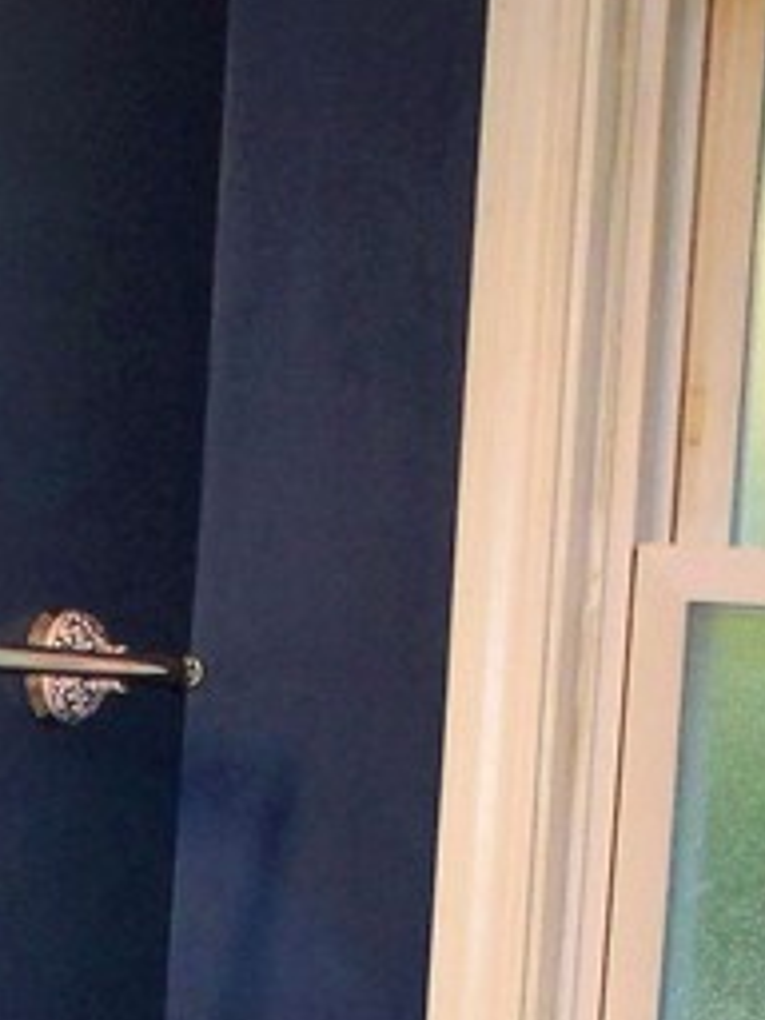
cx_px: -227
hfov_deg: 10.1
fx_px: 4243
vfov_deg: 13.0
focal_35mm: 144
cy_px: 1498
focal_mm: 7.54
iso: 200
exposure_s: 1/60
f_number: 2.8
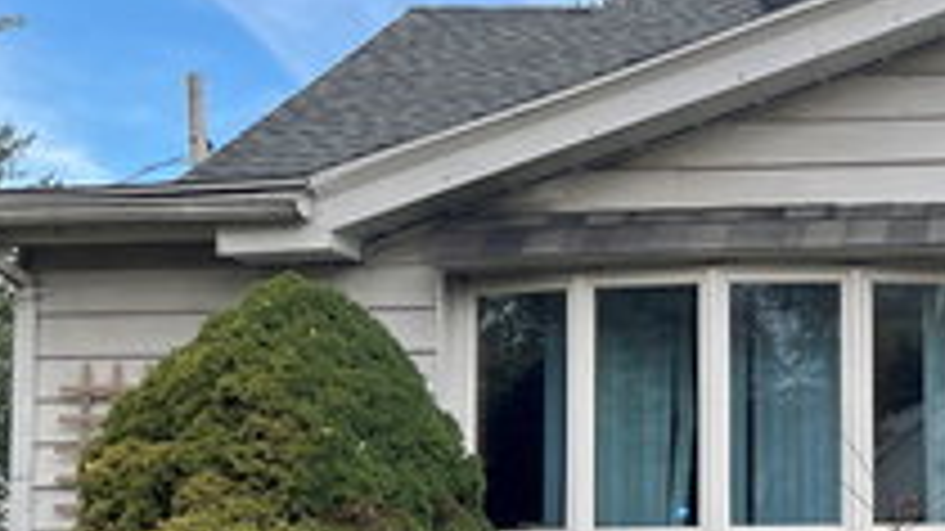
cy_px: 482
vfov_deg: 17.2
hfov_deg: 27.7
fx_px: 1729
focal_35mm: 69
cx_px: 1062
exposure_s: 1/404
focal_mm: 5.1
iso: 50
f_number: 1.6
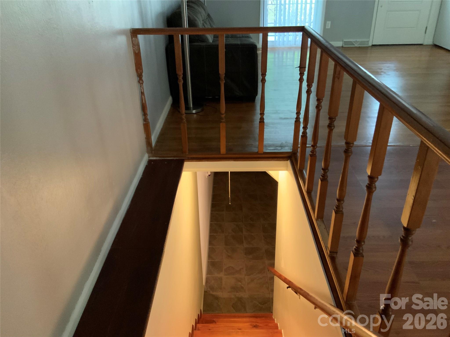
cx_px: 225
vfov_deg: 48.2
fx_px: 377
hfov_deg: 61.7
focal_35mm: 29
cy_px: 168
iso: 400
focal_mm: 3
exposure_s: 1/30
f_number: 1.8
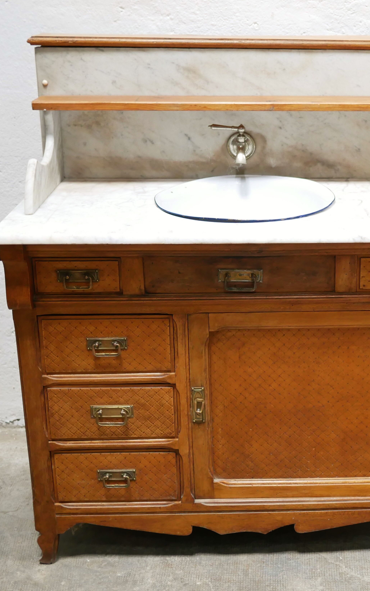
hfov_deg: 22.0
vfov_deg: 35.1
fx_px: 936
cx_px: 315
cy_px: 297
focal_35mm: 58
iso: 640
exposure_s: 1/60
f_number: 1.7
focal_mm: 20
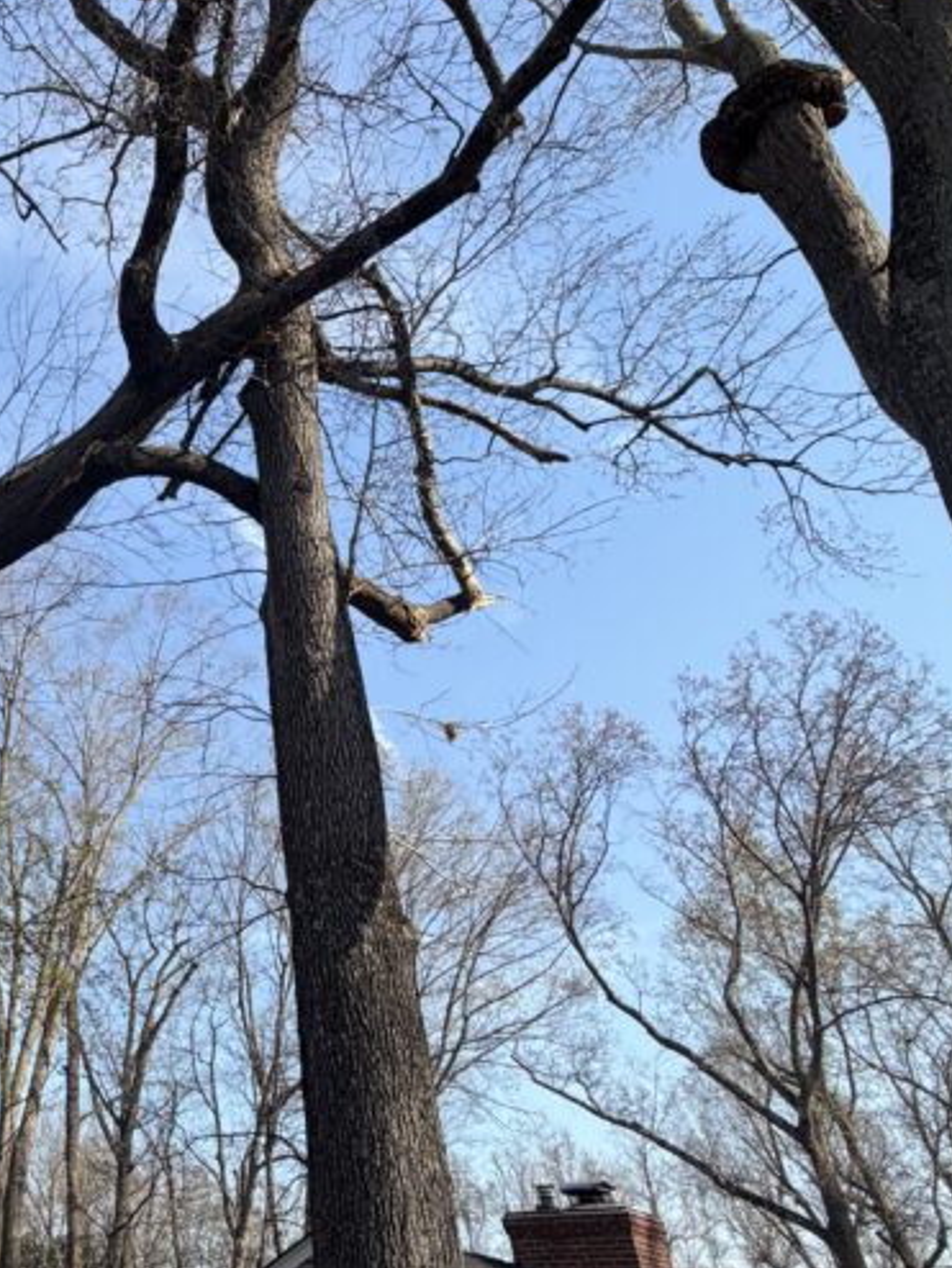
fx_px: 1062
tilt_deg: +41.4
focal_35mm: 29
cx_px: 41
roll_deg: -2.3
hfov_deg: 42.8
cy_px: 536
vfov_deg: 61.3
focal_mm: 2.22
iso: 40
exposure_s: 1/770
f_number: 2.2
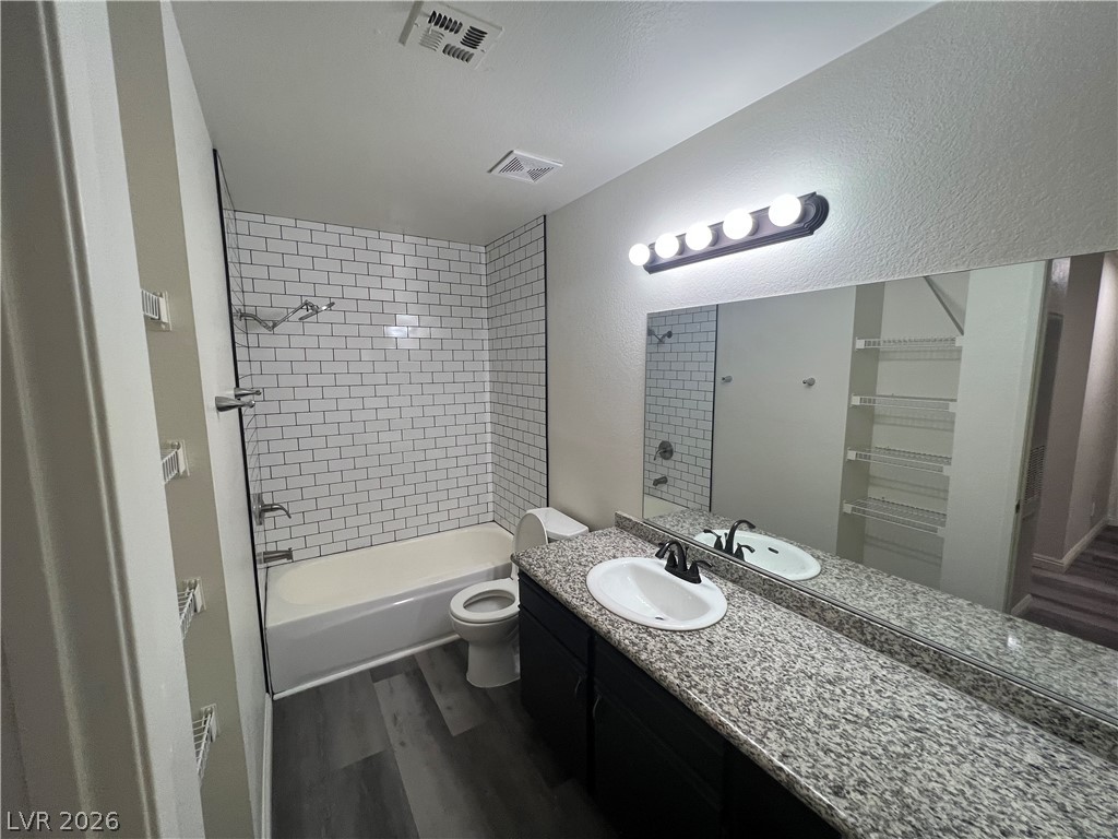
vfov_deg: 89.9
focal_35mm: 13
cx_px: 559
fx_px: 420
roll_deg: -0.1
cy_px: 420
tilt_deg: -8.1
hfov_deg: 106.2
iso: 125
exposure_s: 1/120
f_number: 1.8
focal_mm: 1.57
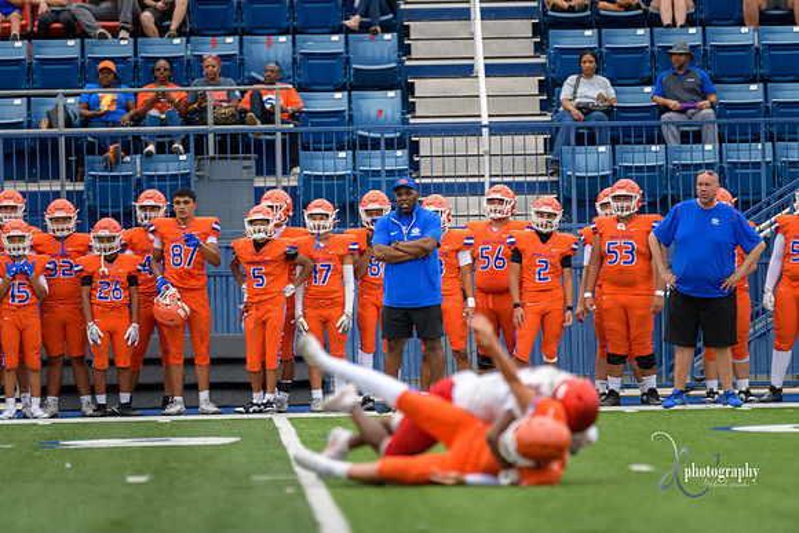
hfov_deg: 6.9
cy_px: 266
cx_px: 400
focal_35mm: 300
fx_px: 6660
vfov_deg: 4.6
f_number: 2.8
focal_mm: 300
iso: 320
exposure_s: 1/800
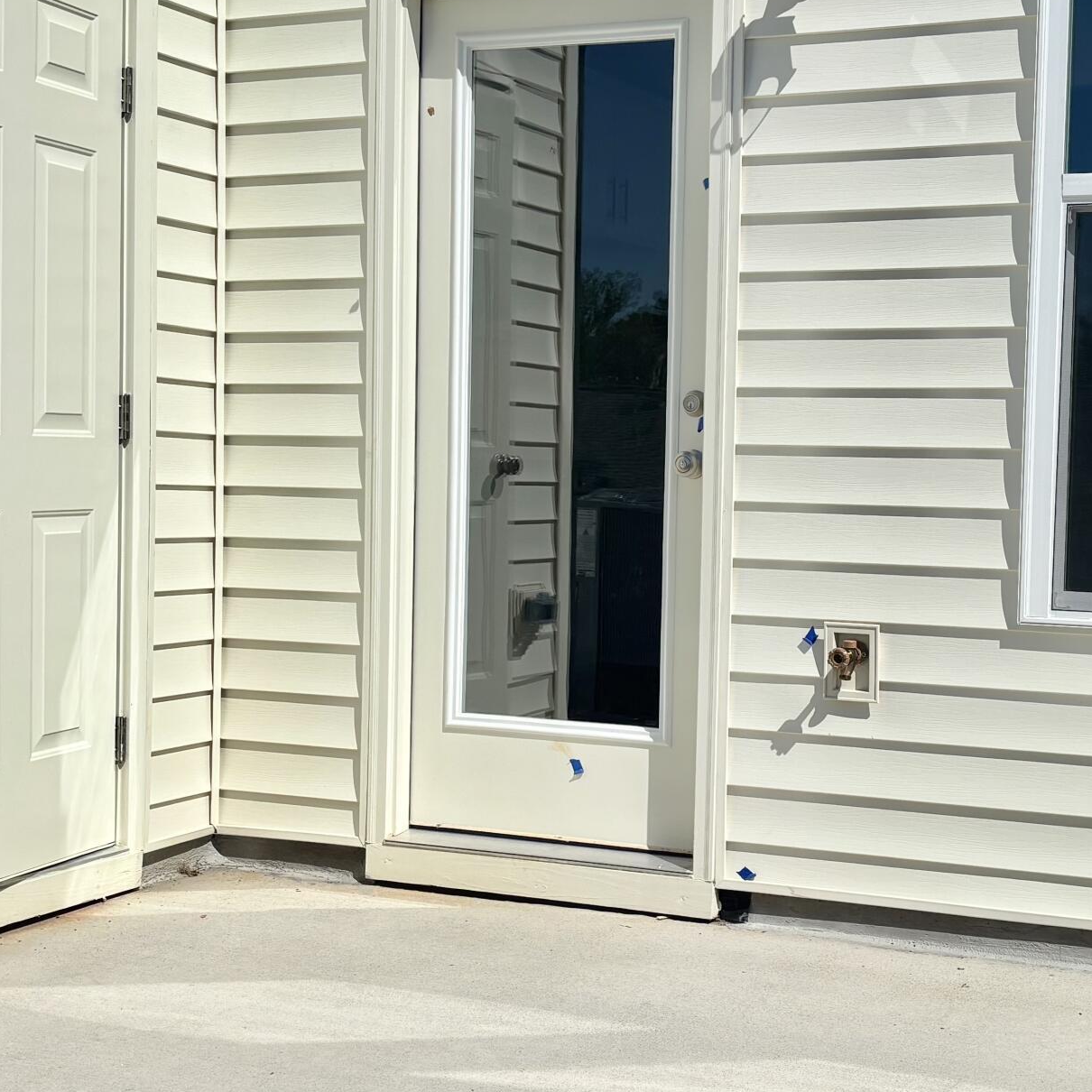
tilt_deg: -1.9
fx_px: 2034
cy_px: 541
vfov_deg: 30.0
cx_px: 687
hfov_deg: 29.9
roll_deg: -1.6
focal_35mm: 57
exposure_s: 1/13889
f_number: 1.6
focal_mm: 5.96
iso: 50
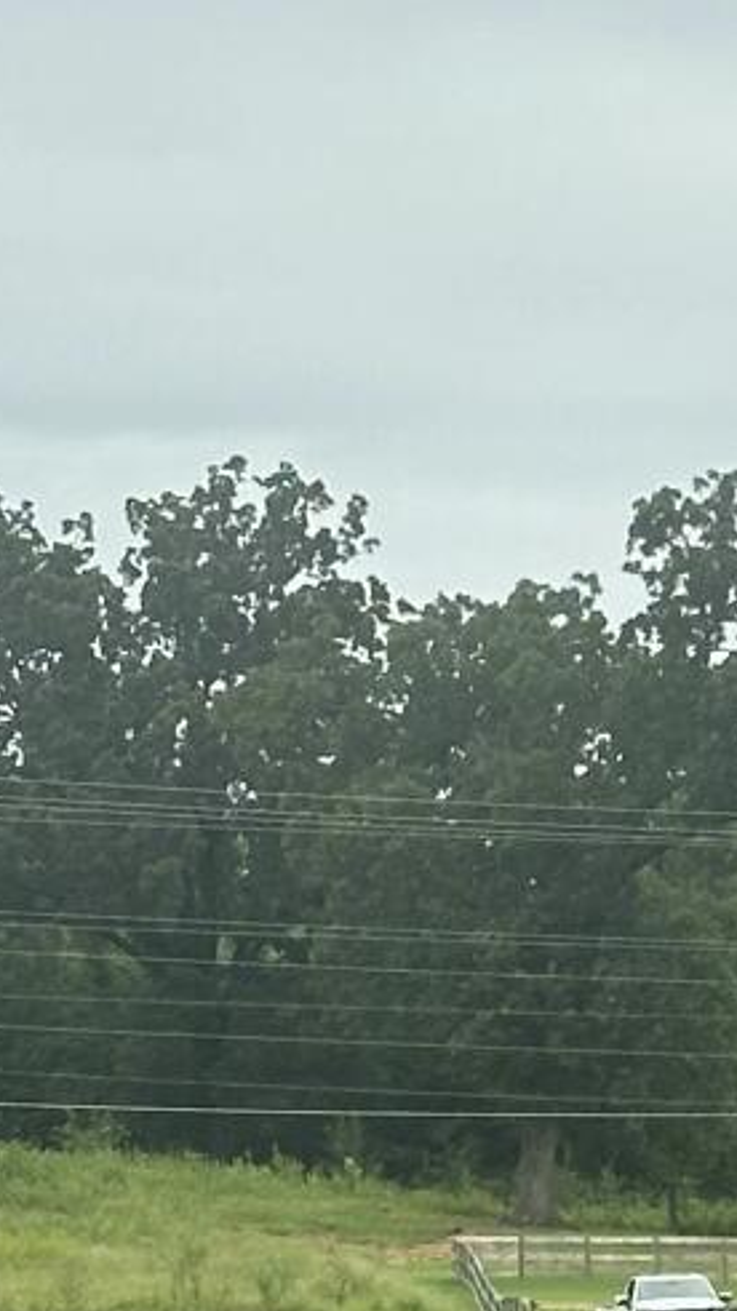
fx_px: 7404
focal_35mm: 213
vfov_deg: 9.9
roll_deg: -1.2
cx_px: 1130
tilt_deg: -1.9
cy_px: 1834
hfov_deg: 5.6
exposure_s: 1/2809
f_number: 1.78
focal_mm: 6.86
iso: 64
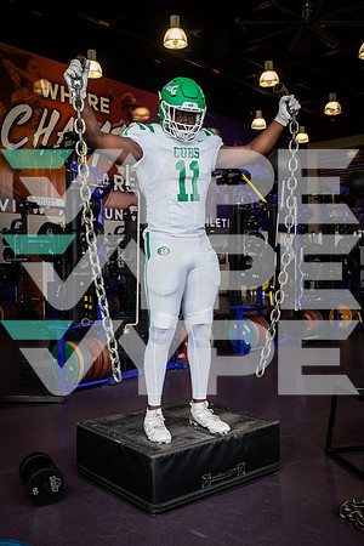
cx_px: 182
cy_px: 273
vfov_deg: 50.7
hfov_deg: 35.1
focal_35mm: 38
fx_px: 576
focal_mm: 38
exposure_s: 1/250
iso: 800
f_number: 7.1
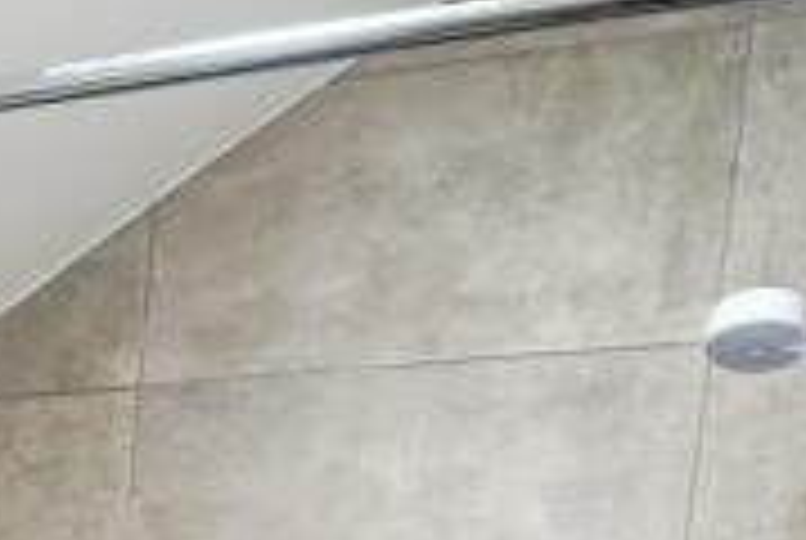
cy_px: 1303
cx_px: -180
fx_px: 1794
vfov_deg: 13.0
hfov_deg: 23.1
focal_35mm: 80
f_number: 2.8
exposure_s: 1/60
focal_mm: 14
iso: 1000
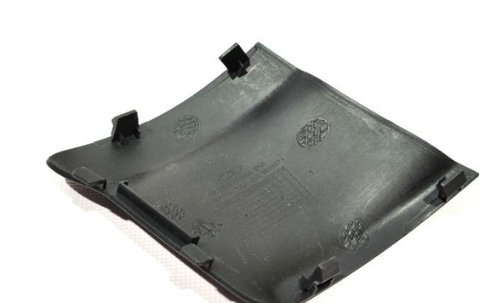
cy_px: 172
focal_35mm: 44
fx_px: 581
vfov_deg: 29.2
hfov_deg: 45.2
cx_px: 261
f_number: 1.75
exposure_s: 1/100
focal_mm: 4.75
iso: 288
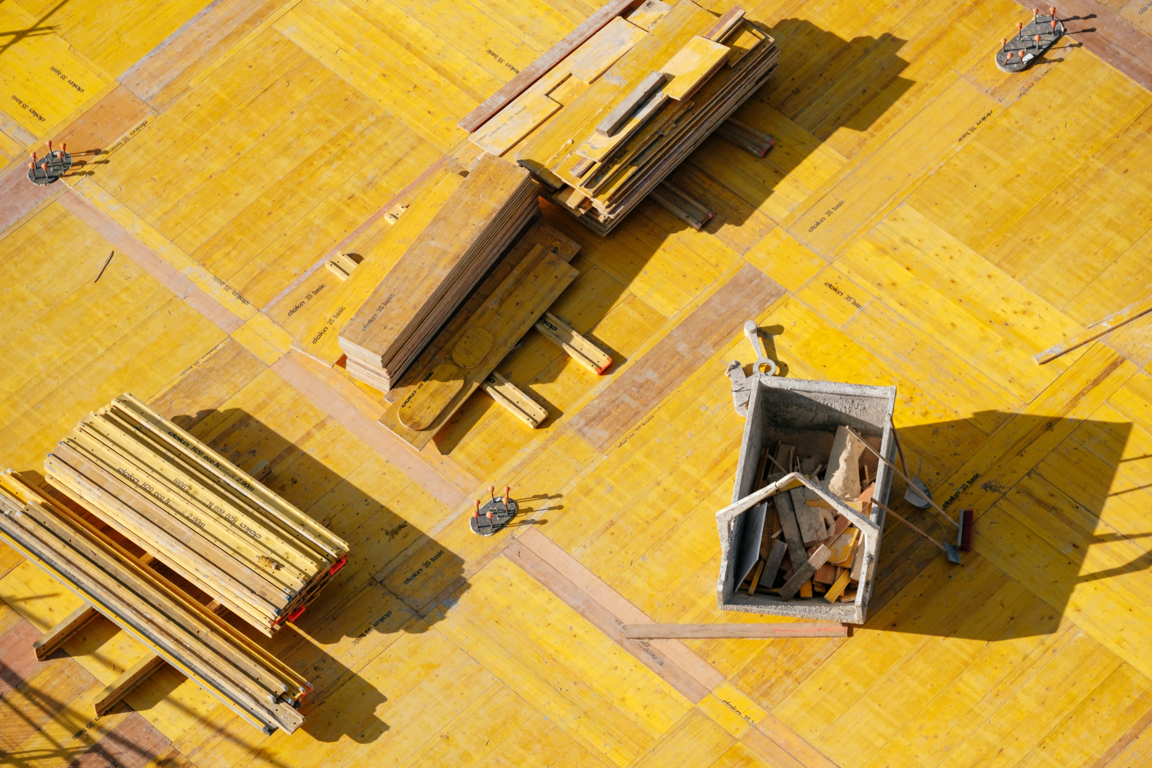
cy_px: 384
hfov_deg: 13.4
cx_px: 576
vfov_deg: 9.0
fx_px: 4896
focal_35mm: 153
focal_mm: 102.2
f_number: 4
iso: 200
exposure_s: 1/4000
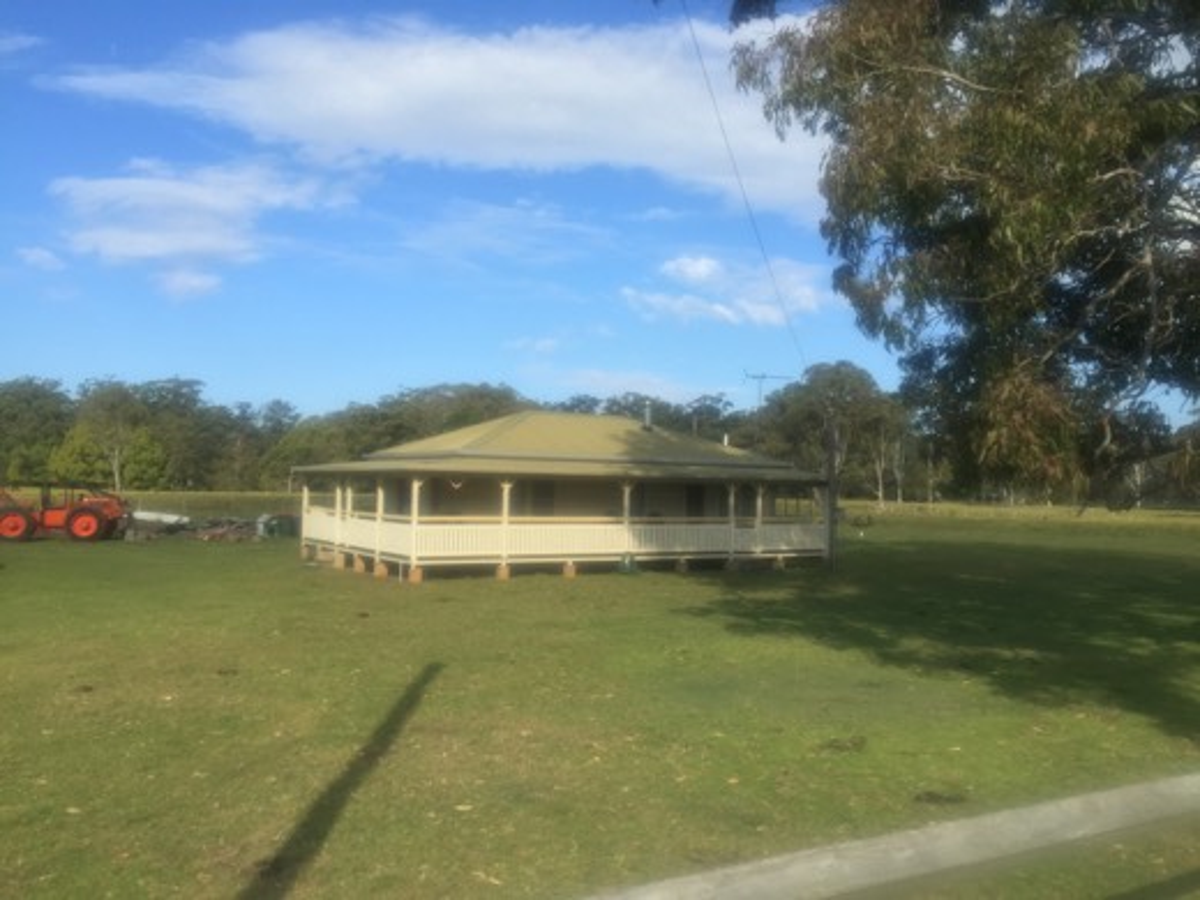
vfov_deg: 48.2
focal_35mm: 29
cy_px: 450
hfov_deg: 61.7
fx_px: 1005
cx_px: 600
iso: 32
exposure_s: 1/1582
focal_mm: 4.15
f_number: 2.2
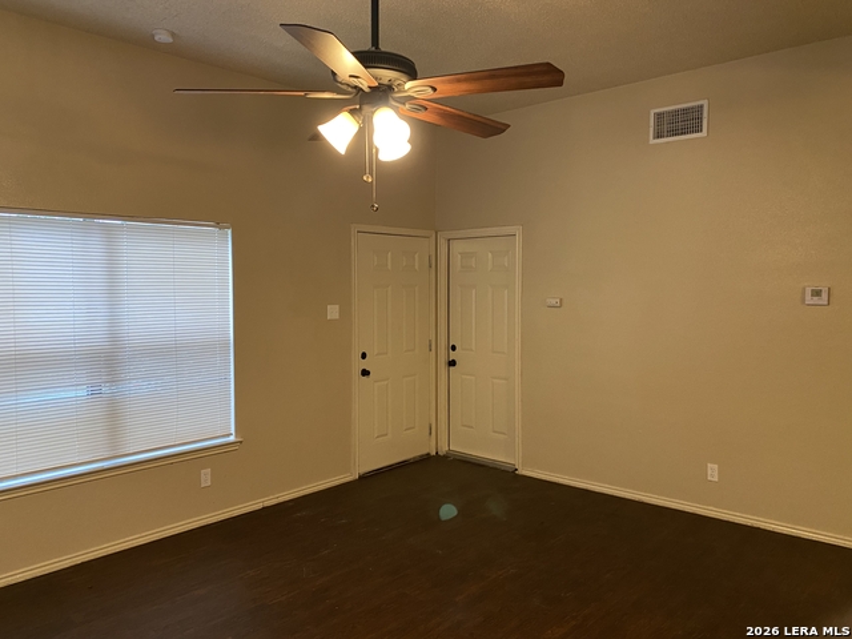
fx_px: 640
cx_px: 426
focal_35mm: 26
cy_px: 320
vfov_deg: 53.1
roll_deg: -0.7
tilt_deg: -1.8
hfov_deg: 67.3
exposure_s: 1/60
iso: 320
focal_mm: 4.25
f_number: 1.8
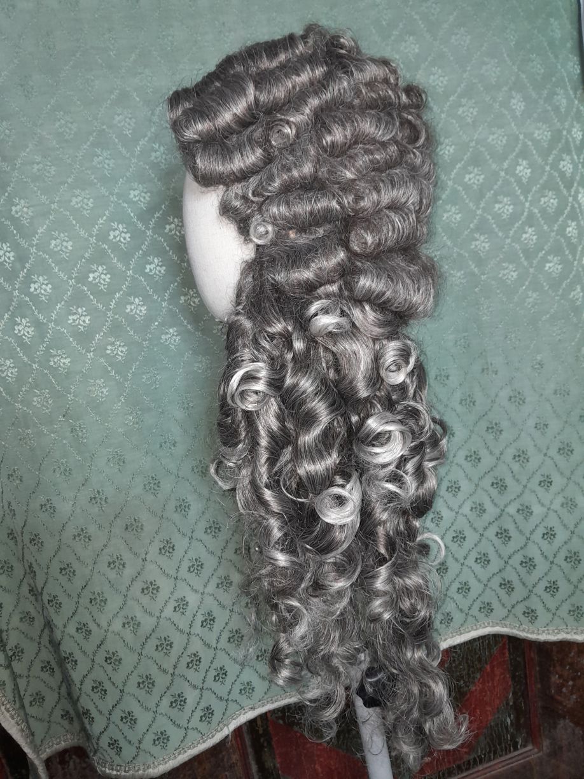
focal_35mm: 26
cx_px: 292
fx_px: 585
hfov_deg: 53.1
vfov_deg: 67.3
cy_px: 390
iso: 250
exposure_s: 1/50
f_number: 1.8
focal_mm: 3.98
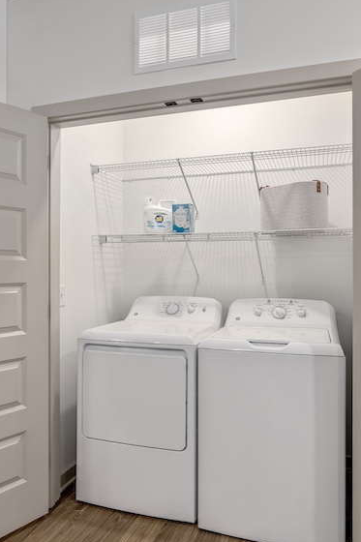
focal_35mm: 25
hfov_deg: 51.1
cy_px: 277
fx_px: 376
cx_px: 204
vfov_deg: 71.5
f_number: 8
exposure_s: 1/5
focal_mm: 16
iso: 500
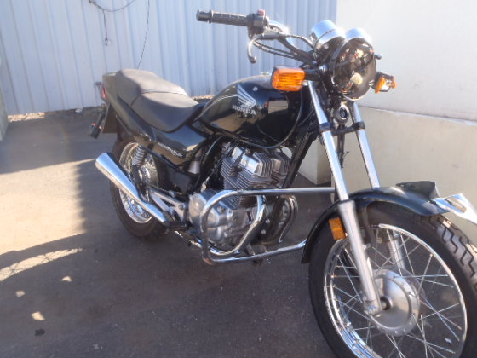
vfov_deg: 44.2
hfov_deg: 56.7
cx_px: 259
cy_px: 183
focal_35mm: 32
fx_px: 441
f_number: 4.5
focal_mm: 5
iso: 80
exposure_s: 1/100
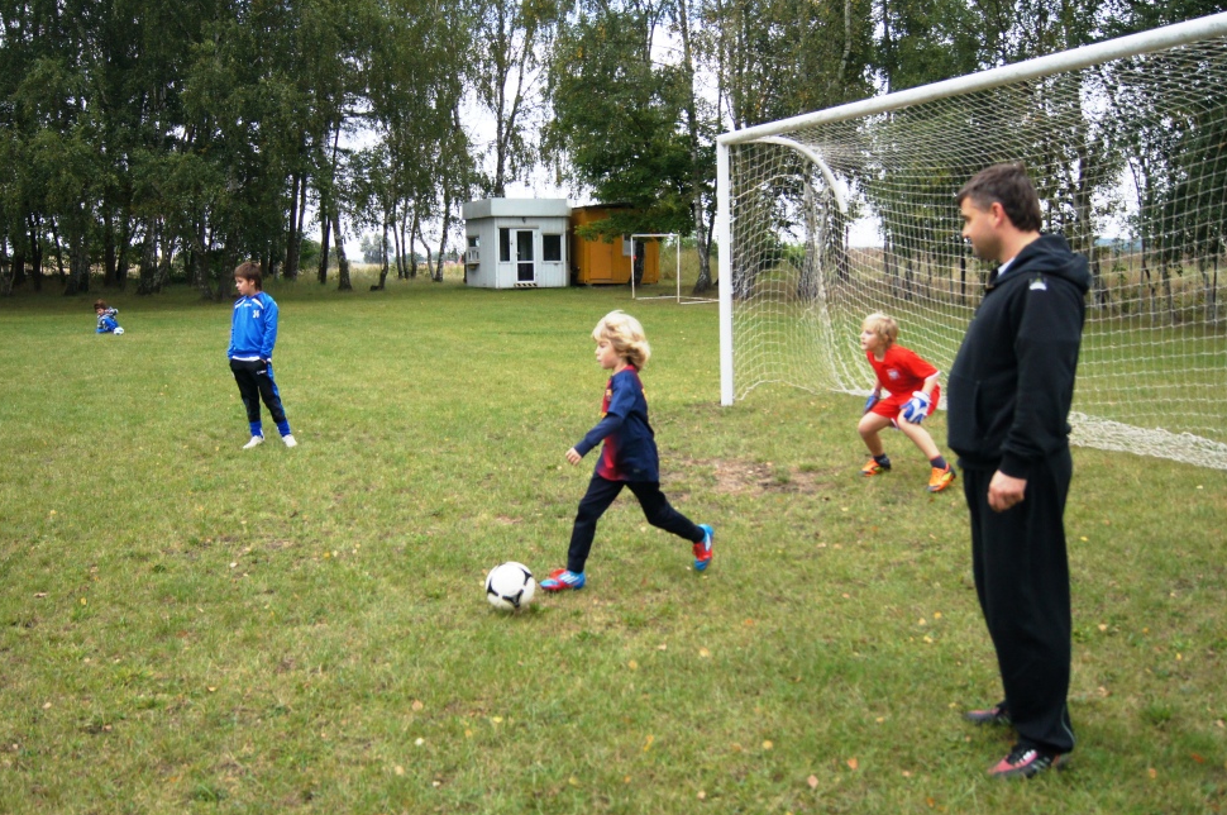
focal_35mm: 38
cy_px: 392
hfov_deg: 50.7
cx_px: 624
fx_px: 1293
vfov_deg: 35.0
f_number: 4
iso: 1000
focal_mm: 24
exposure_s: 1/2000
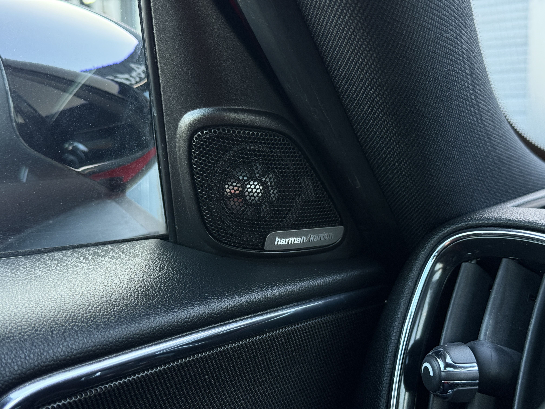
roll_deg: +0.9
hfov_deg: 39.7
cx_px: 272
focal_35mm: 48
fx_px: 756
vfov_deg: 30.3
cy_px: 204
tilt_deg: -5.5
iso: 160
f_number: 1.78
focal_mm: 6.76
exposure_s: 1/60
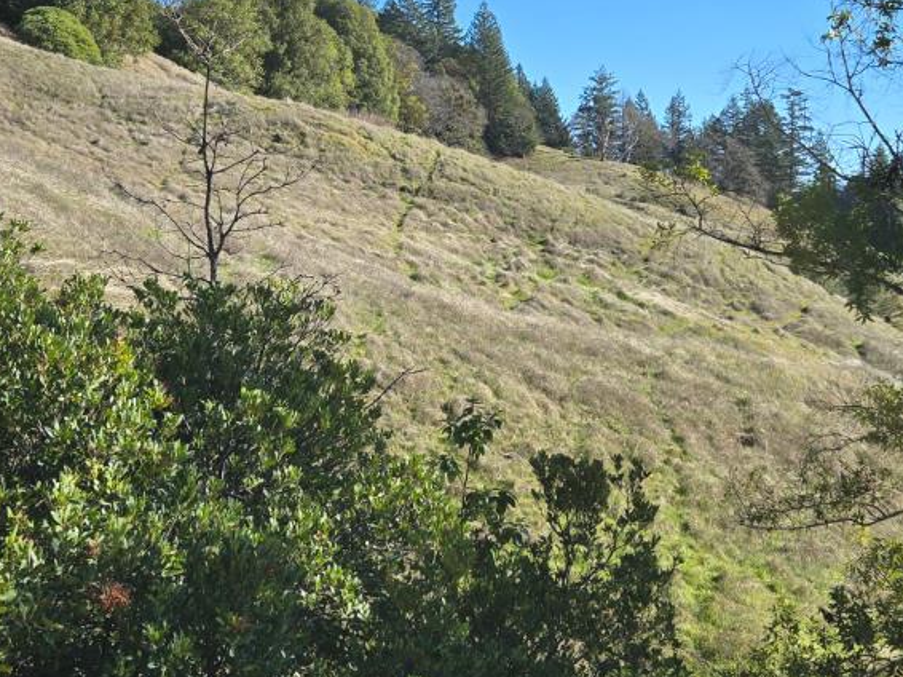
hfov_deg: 31.7
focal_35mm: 61
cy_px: 279
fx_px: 1591
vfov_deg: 24.0
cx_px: 466
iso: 25
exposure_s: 1/1044
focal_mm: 5.4
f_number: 1.8
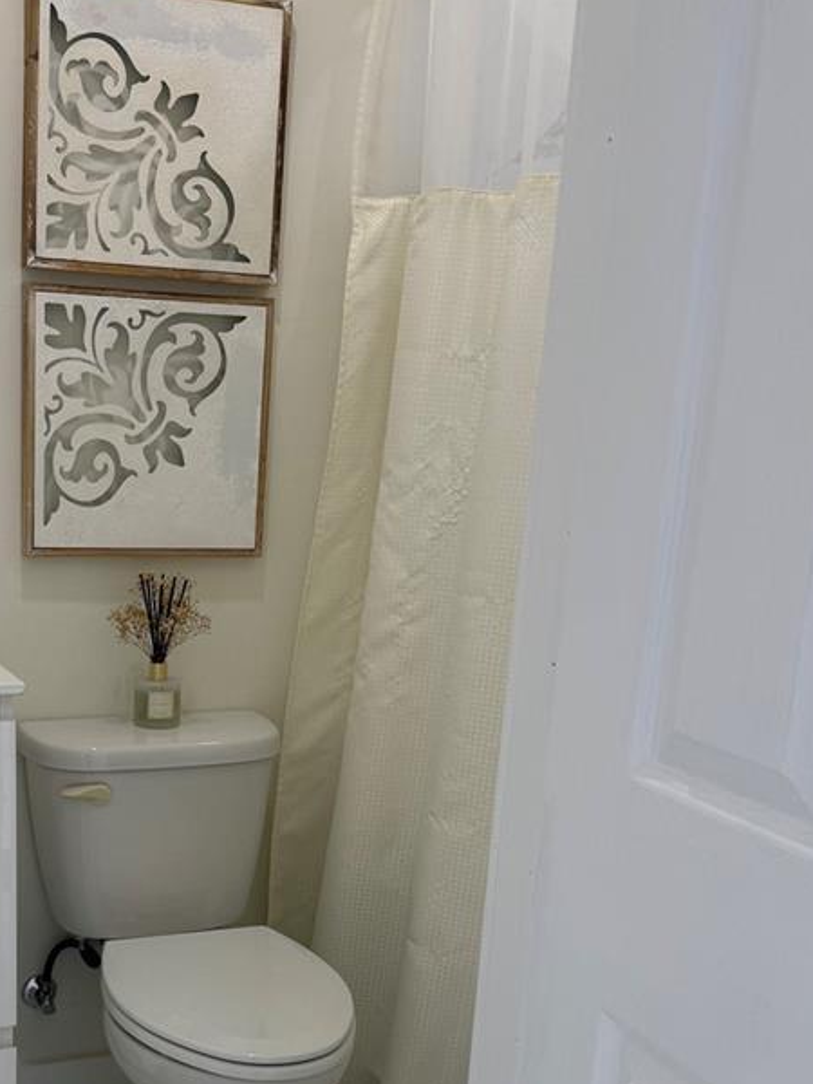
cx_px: 201
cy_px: 806
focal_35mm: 48
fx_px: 1503
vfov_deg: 38.7
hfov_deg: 29.8
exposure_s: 1/120
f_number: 1.78
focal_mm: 6.76
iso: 80
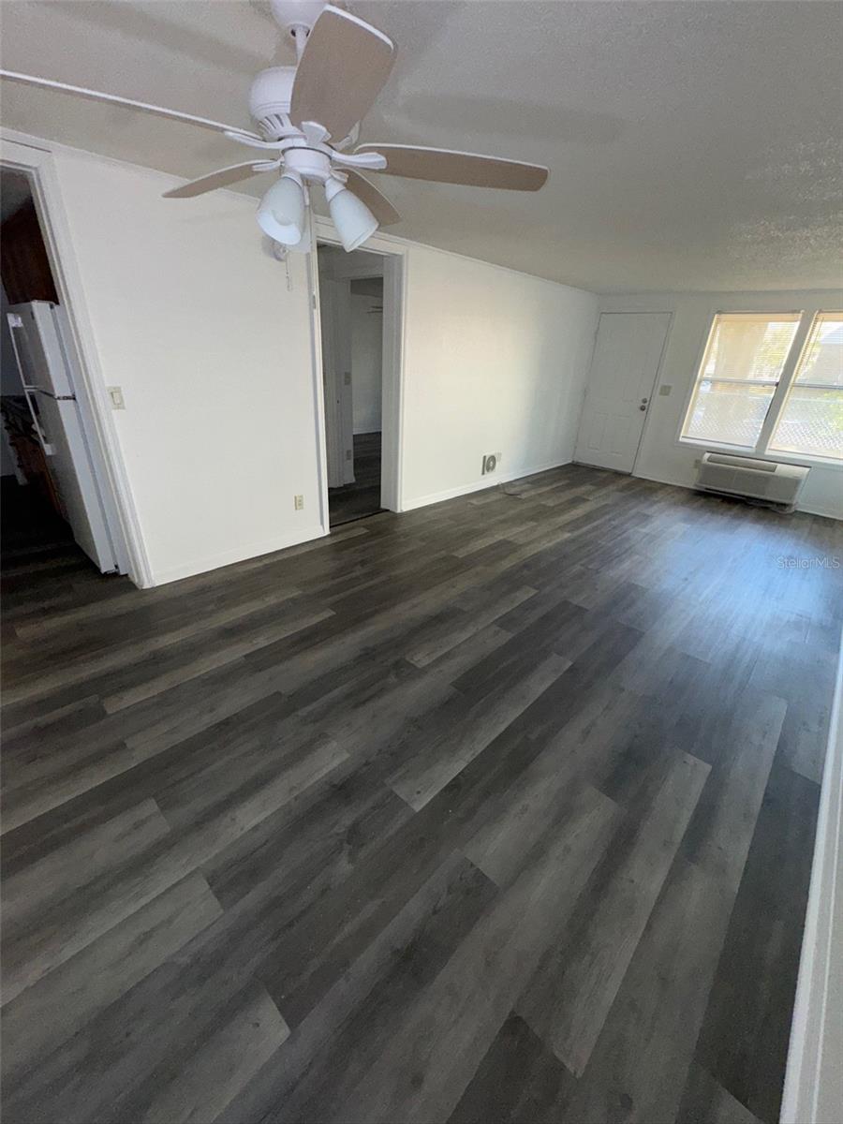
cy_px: 562
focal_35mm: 14
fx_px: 455
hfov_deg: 85.7
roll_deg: -2.9
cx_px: 422
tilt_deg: -26.6
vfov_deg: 102.1
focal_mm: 2.22
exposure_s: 1/102
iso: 100
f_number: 2.2
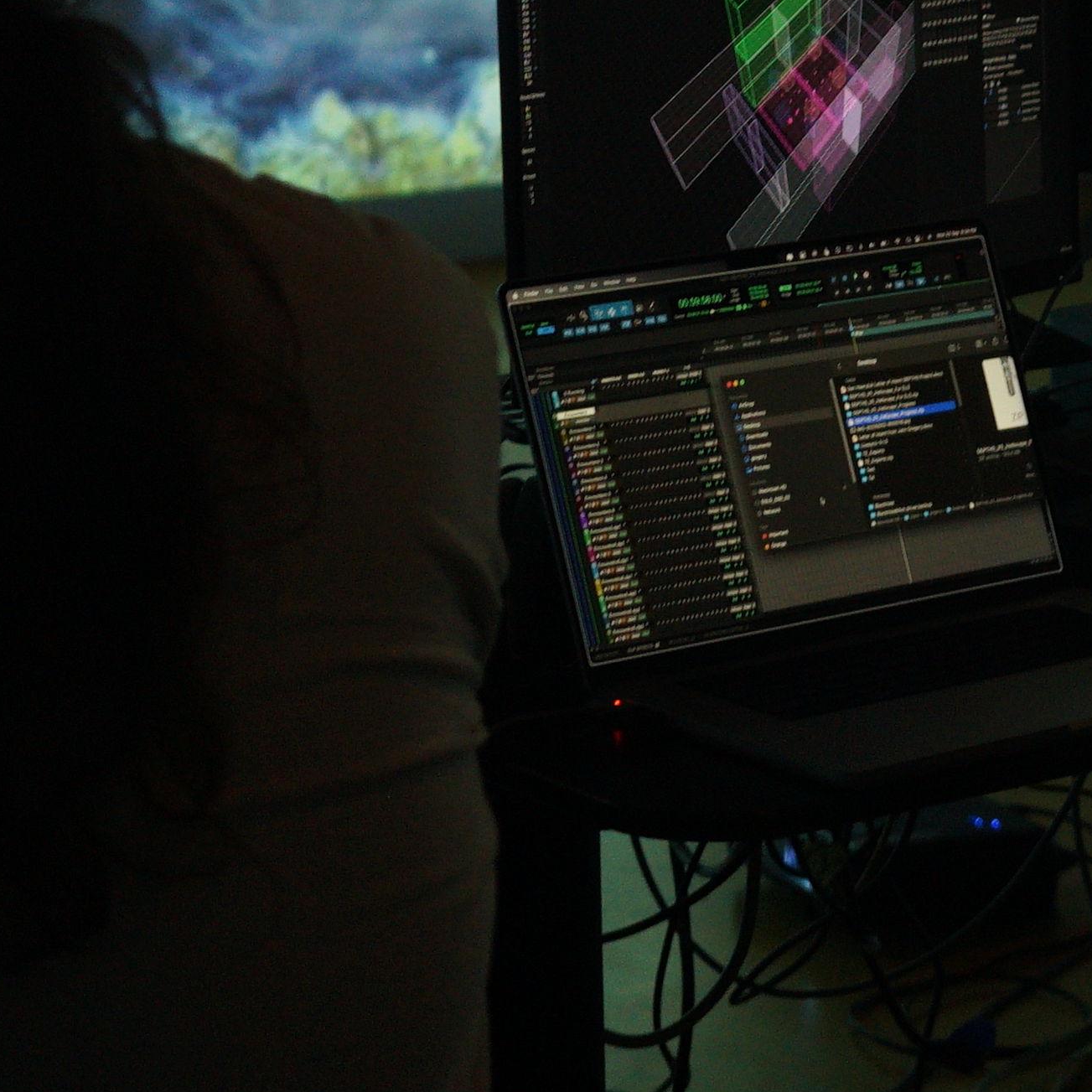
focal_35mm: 137
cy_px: -67
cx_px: 1284
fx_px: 4890
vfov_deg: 12.5
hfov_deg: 12.5
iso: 1000
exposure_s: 1/40
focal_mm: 35
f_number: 2.8
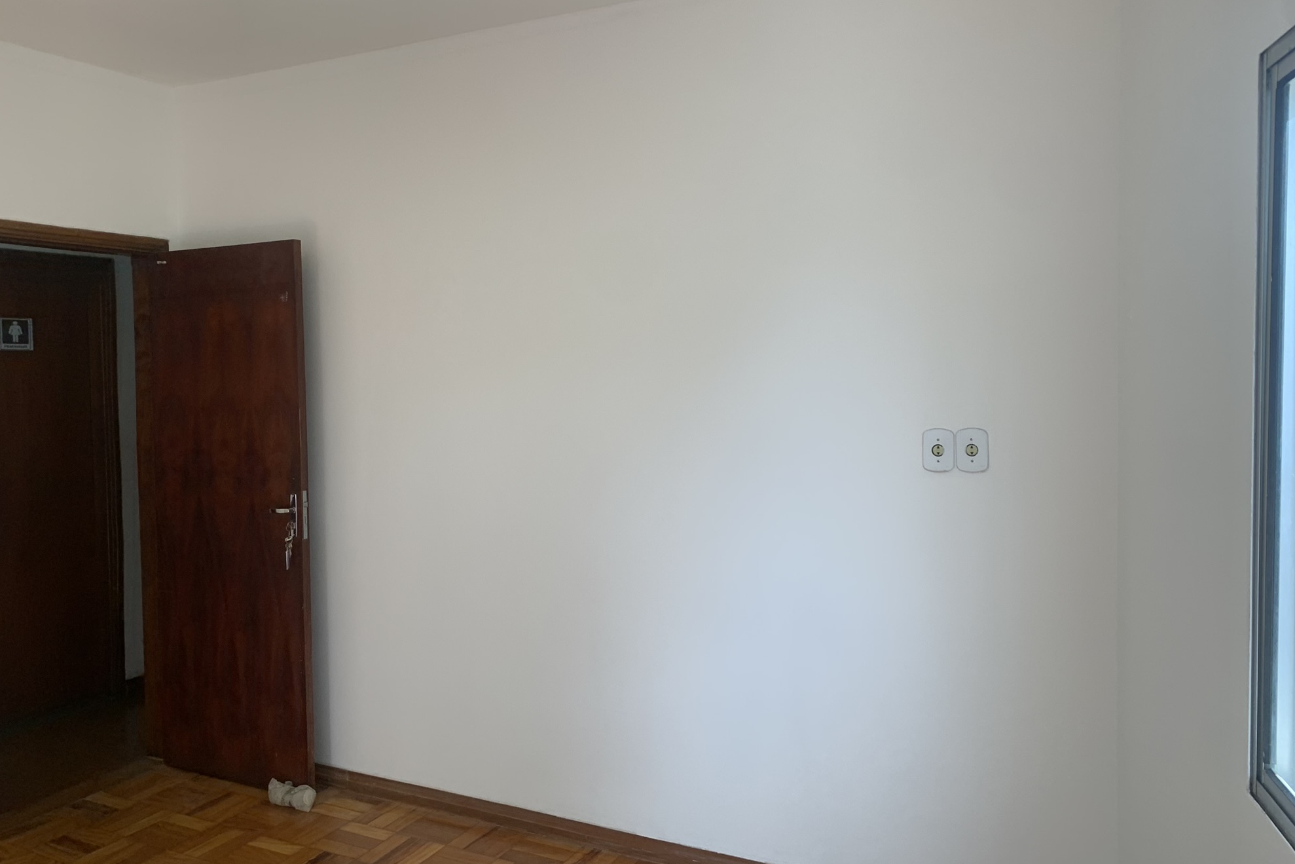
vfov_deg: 46.4
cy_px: 404
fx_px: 1007
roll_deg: +1.2
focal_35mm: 28
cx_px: 653
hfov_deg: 65.5
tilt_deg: -0.6
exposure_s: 1/121
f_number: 1.8
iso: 40
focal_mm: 4.25
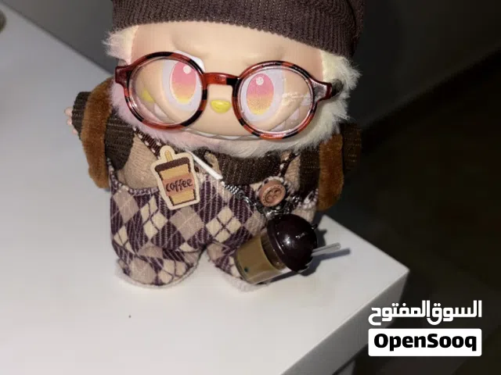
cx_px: 250
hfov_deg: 67.3
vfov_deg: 53.1
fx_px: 376
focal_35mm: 26
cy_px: 188
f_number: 1.6
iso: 32
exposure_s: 1/30
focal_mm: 5.96
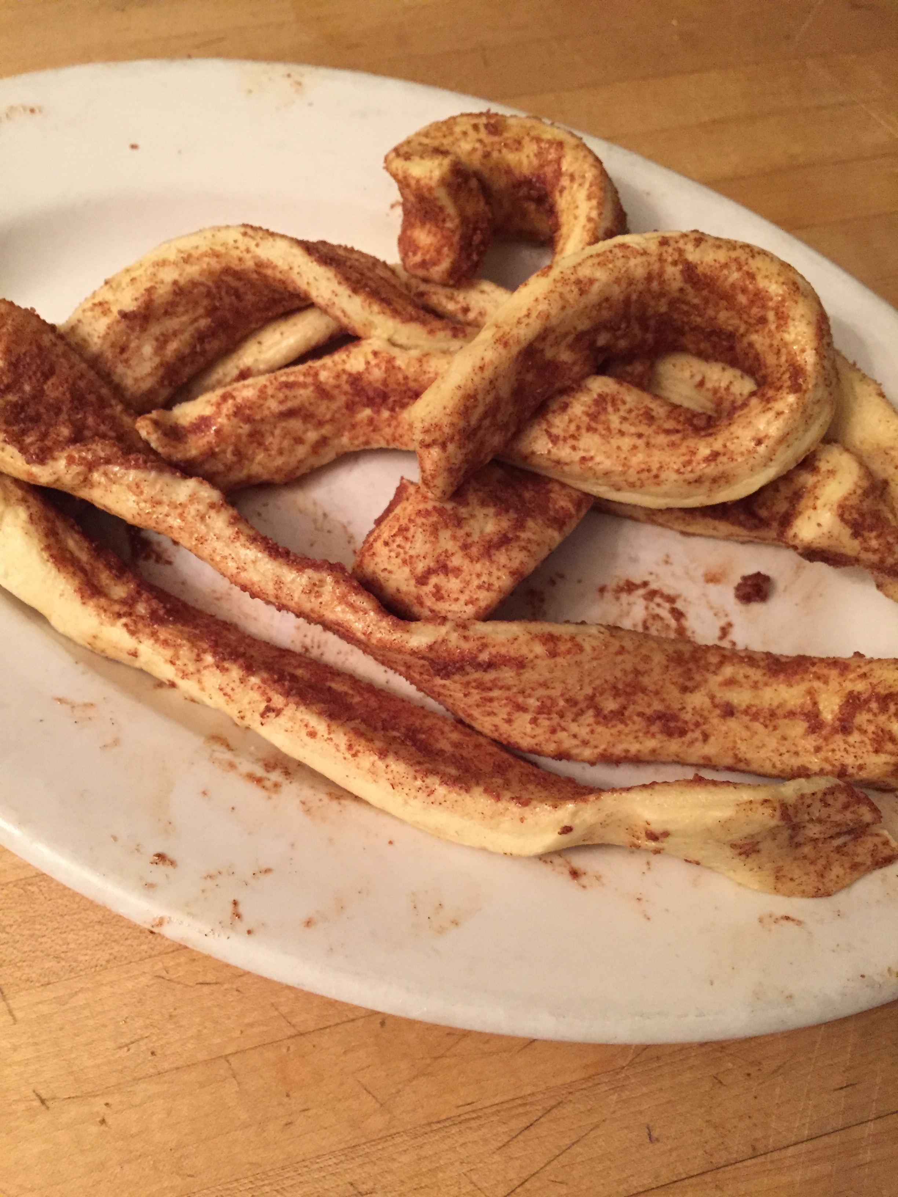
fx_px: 1003
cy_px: 598
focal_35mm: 29
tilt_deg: -66.5
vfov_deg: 61.7
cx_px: 449
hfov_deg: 48.2
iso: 250
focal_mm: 4.15
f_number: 2.2
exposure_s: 1/20
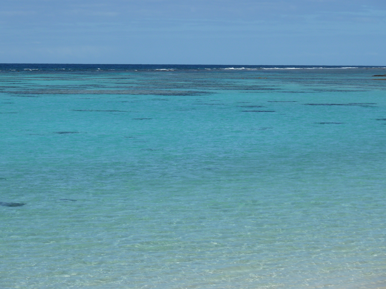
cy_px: 144
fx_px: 1539
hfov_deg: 14.3
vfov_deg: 10.7
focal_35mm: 138
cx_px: 193
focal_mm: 22.5
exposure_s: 1/640
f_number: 5.6
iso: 80
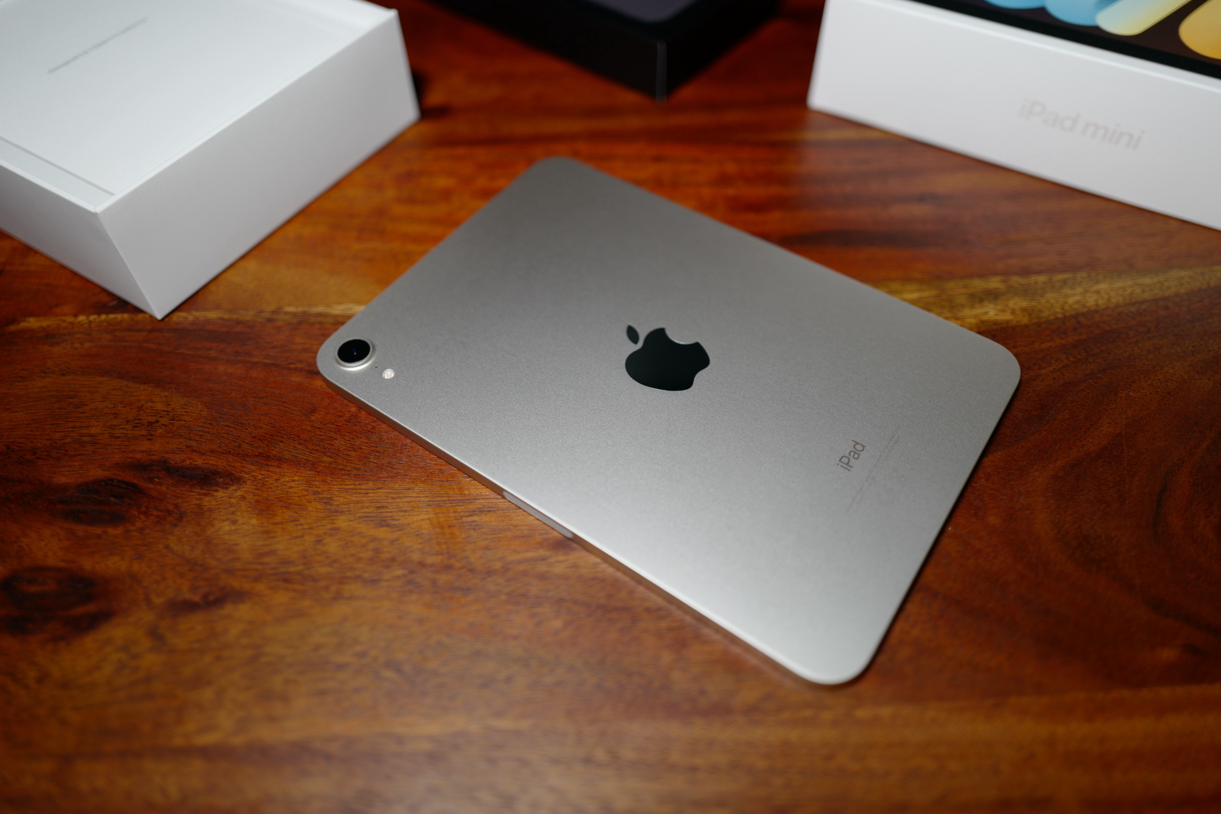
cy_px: 407
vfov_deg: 46.4
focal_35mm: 28
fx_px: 950
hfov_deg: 65.5
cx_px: 610
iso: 160
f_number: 1.7
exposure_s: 1/80
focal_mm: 28
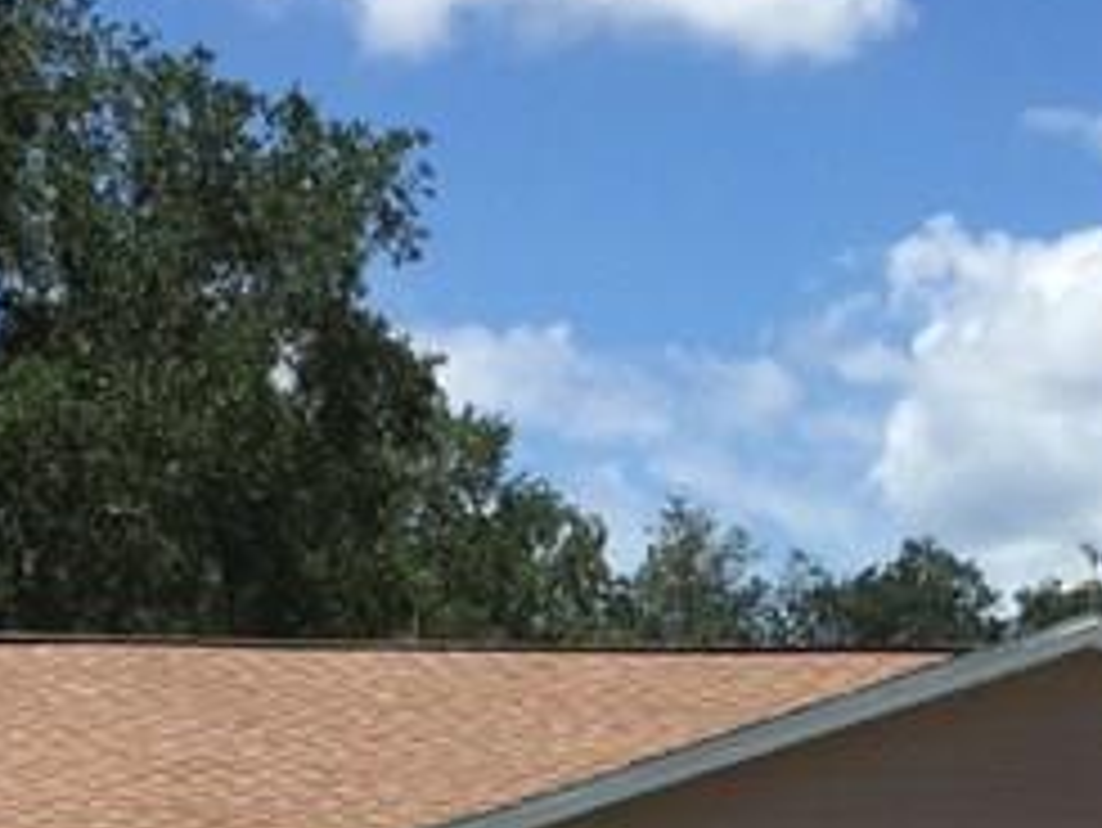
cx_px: 810
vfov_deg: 11.7
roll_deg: -0.8
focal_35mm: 121
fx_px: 3854
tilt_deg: -2.4
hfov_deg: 16.2
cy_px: 1228
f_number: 2.2
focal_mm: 4.15
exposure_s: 1/2475
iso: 32
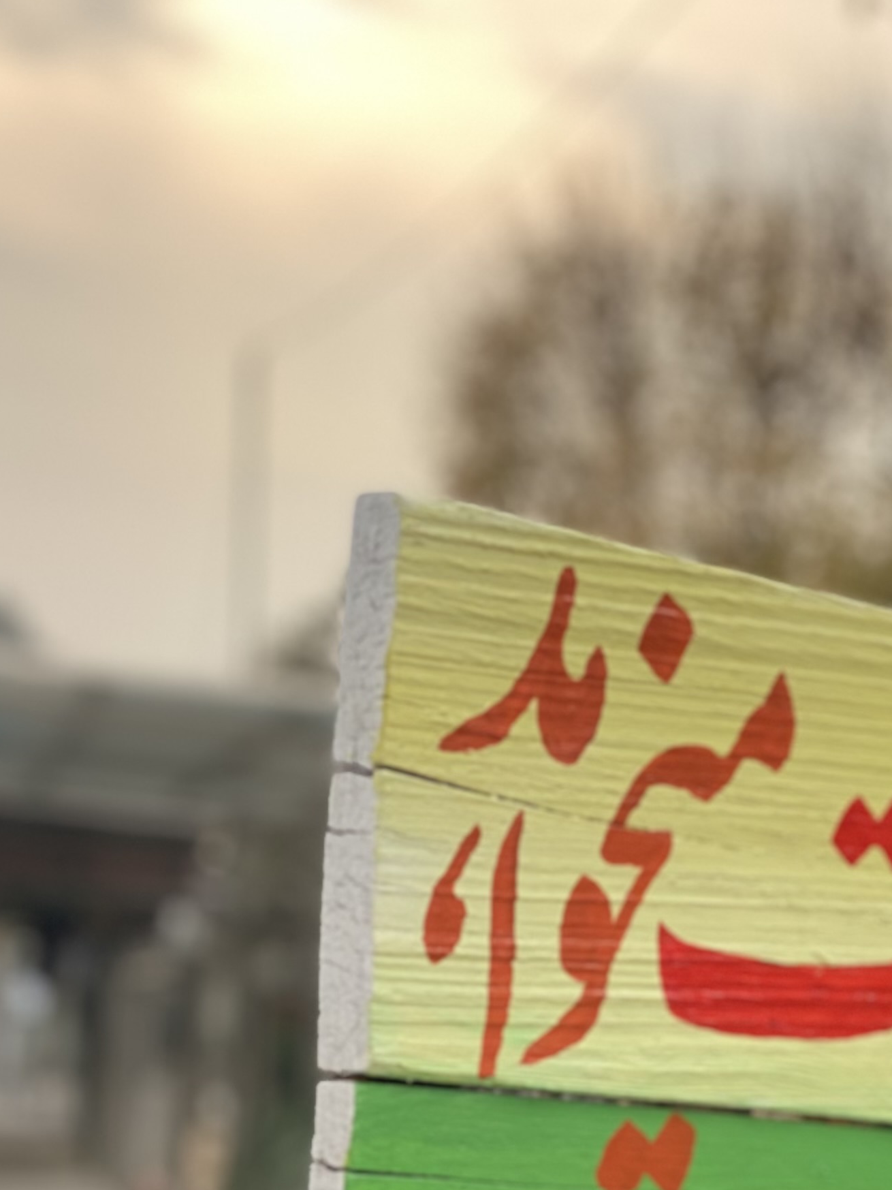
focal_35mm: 120
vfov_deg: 16.2
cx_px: 498
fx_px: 4123
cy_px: 1055
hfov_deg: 12.3
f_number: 2
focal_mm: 6
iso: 20
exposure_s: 1/167
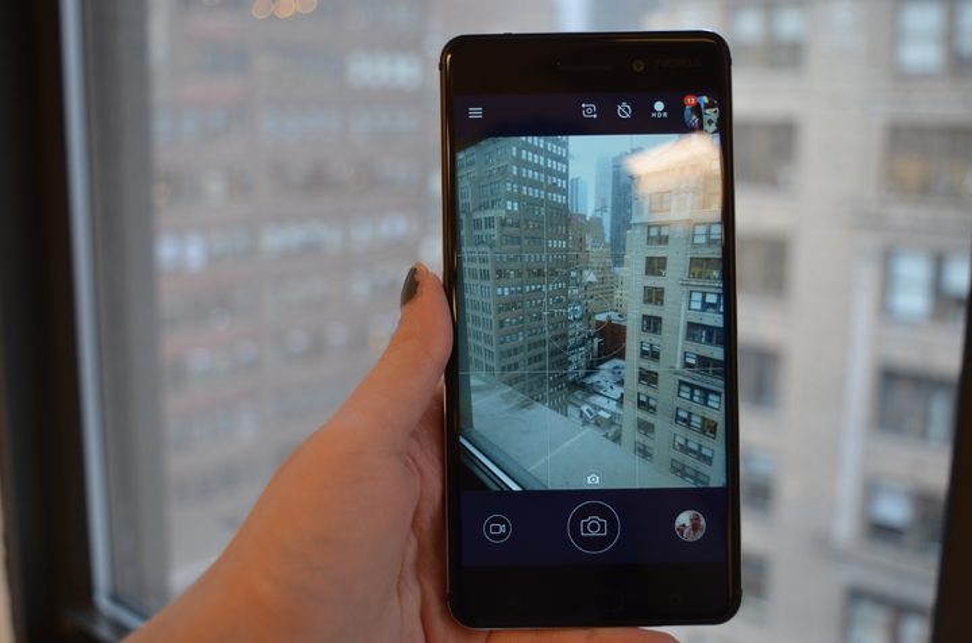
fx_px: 1091
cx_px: 486
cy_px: 322
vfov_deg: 32.8
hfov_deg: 48.0
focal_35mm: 40
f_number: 4.5
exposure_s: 1/80
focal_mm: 27
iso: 400
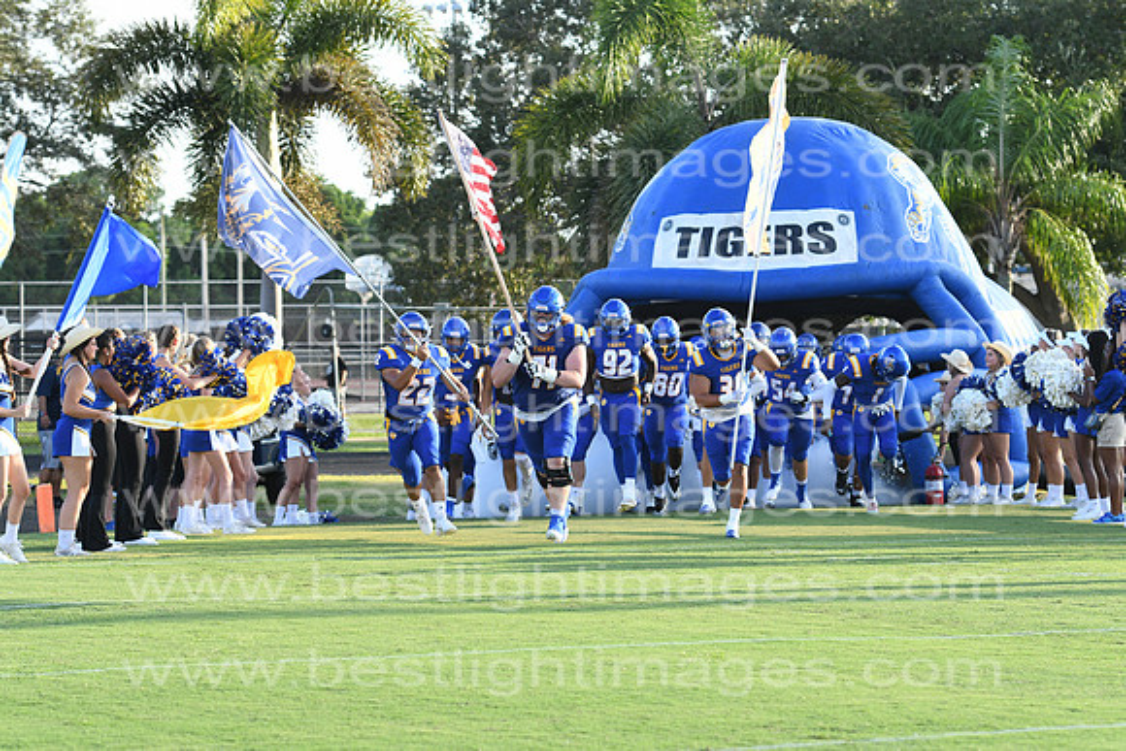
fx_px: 4599
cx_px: 563
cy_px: 376
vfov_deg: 9.3
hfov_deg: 14.0
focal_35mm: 147
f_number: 5.6
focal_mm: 98
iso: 320
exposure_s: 1/500
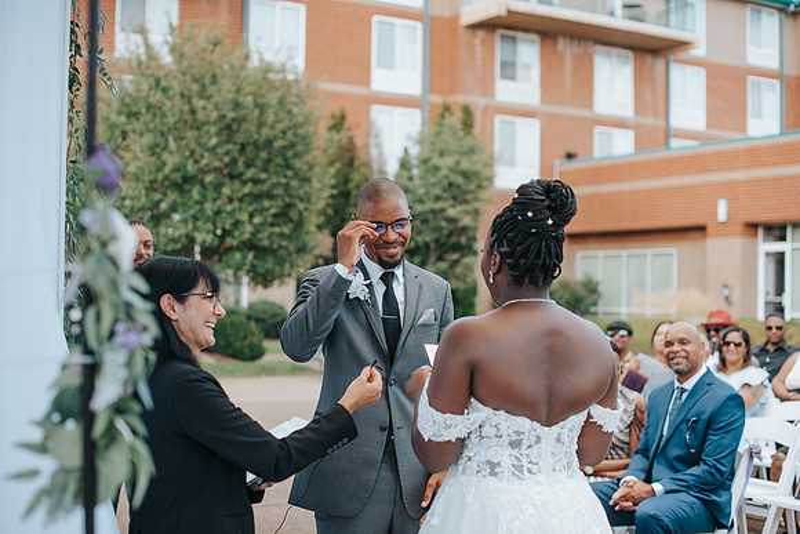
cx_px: 400
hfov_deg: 39.6
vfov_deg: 27.0
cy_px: 267
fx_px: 1111
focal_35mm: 50
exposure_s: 1/500
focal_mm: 50
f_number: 2.5
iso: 200
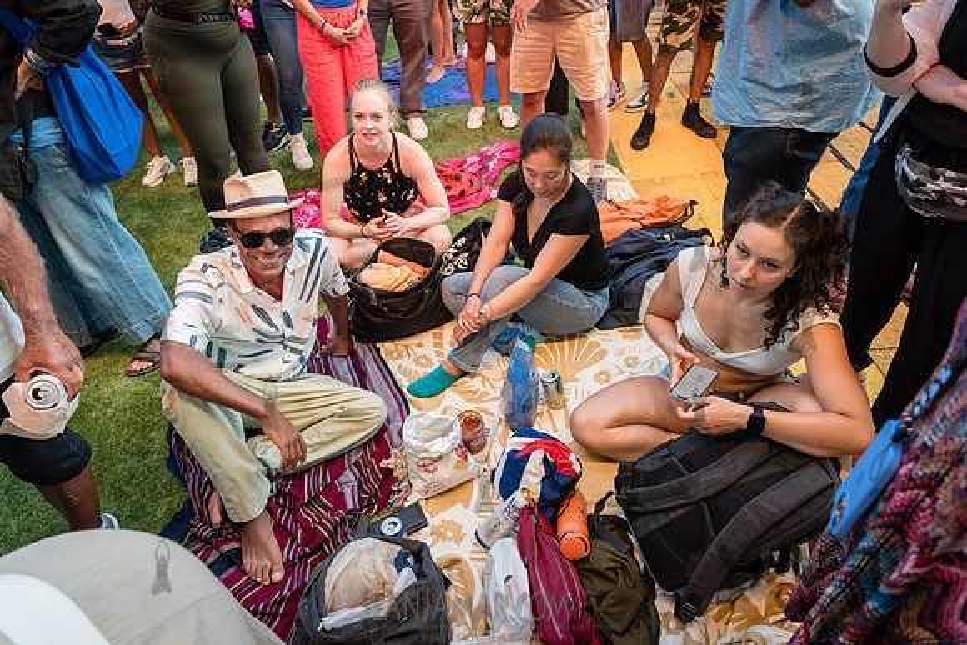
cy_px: 322
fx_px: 645
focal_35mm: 24
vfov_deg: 53.2
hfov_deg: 73.7
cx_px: 484
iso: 2000
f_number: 4
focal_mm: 24
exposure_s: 1/320
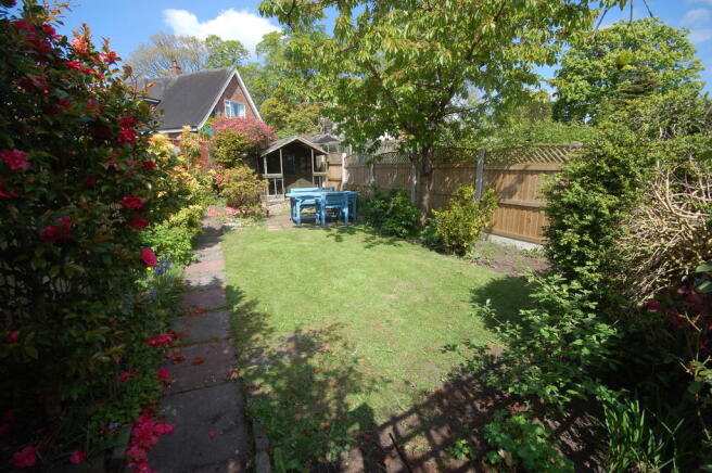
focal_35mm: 15
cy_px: 236
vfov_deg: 77.2
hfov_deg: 100.4
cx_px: 356
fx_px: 296
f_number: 8
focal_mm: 10
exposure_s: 1/250
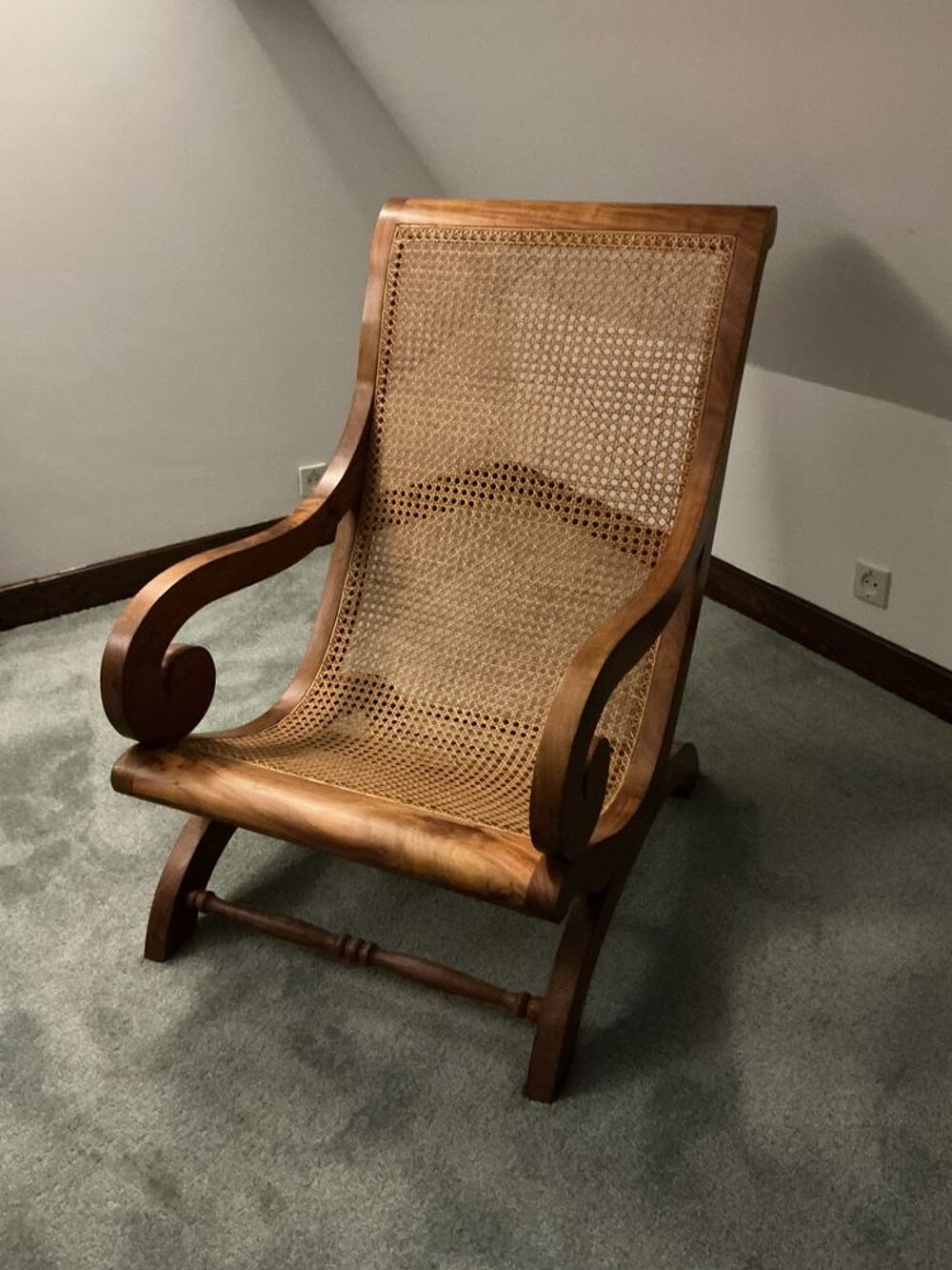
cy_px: 635
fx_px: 1063
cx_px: 476
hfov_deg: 48.2
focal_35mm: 29
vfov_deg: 61.7
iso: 500
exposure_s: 1/20
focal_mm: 3
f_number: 1.8
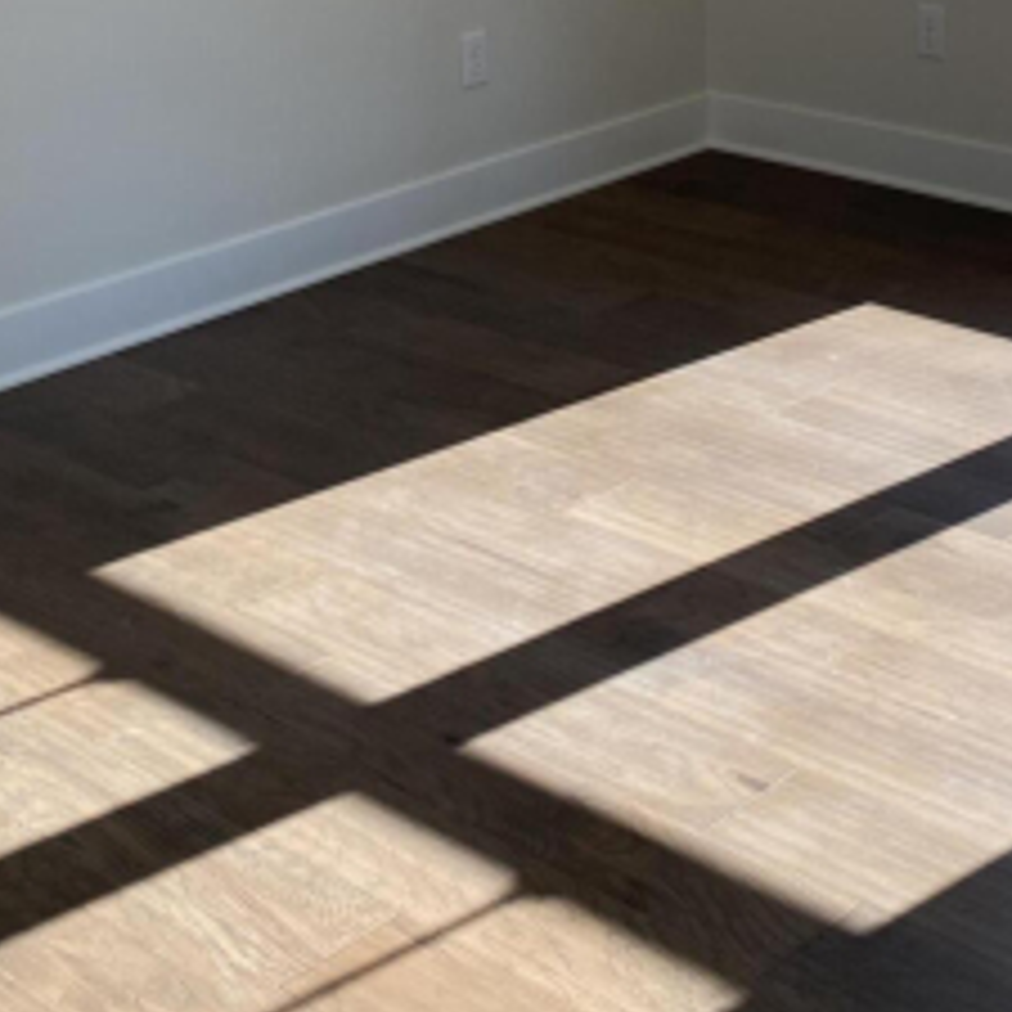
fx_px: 2249
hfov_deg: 25.0
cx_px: 805
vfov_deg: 24.1
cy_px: -25
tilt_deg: -11.5
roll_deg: +0.7
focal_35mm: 68
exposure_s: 1/673
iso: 32
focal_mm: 4.25
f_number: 1.8
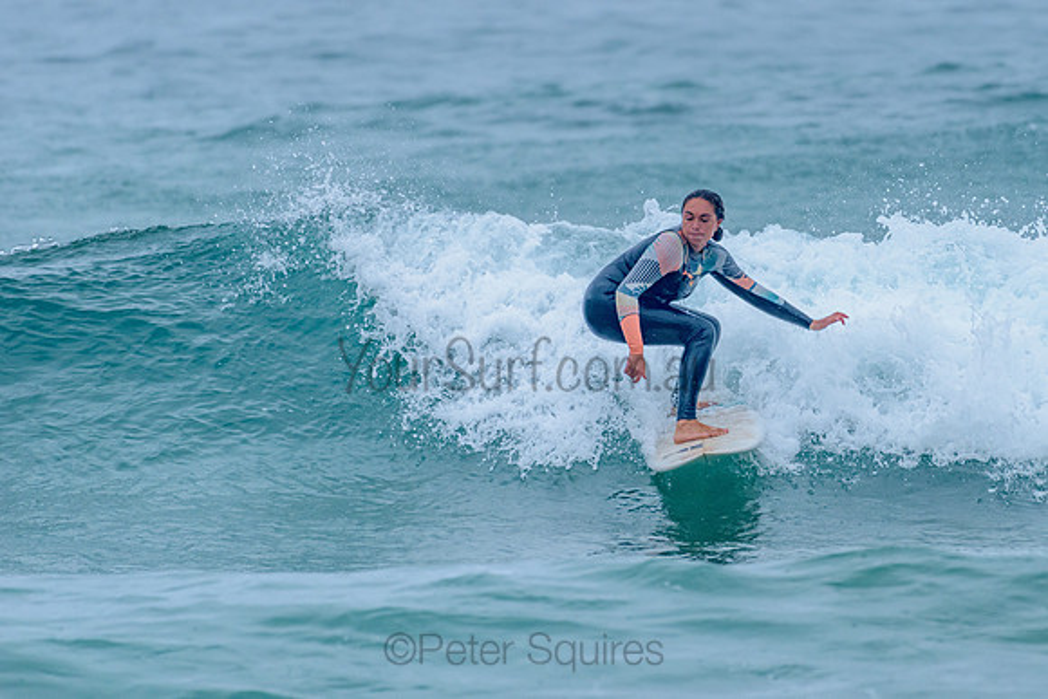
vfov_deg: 2.2
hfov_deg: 3.3
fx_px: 18278
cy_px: 276
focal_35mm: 628
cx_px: 638
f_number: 5.6
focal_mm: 500
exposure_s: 1/2000
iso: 800
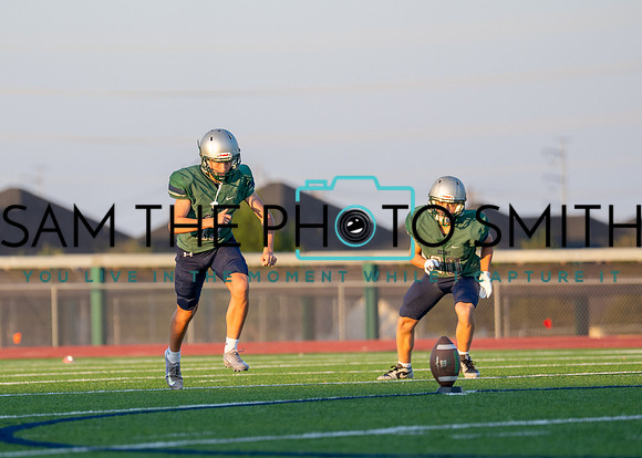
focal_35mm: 355
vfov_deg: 4.1
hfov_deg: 5.7
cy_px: 245
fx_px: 6464
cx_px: 207
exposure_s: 1/1250
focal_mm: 200
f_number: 2.8
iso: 320
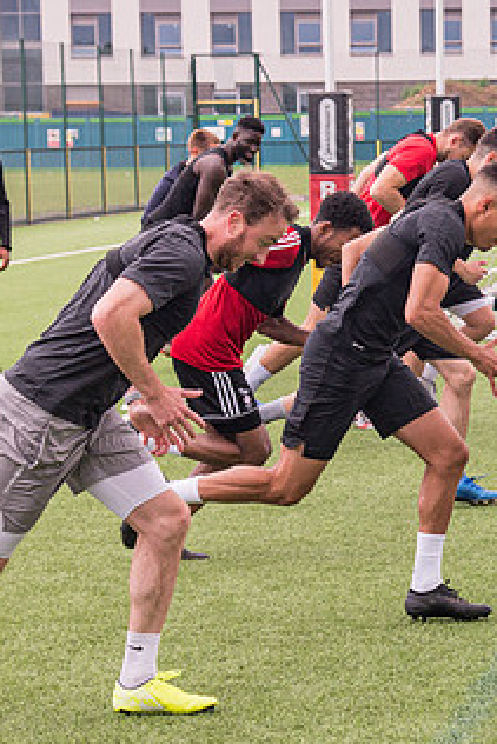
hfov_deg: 9.2
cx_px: 445
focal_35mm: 149
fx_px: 3082
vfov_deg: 13.8
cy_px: 387
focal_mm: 58
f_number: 5
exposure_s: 1/800
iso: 400
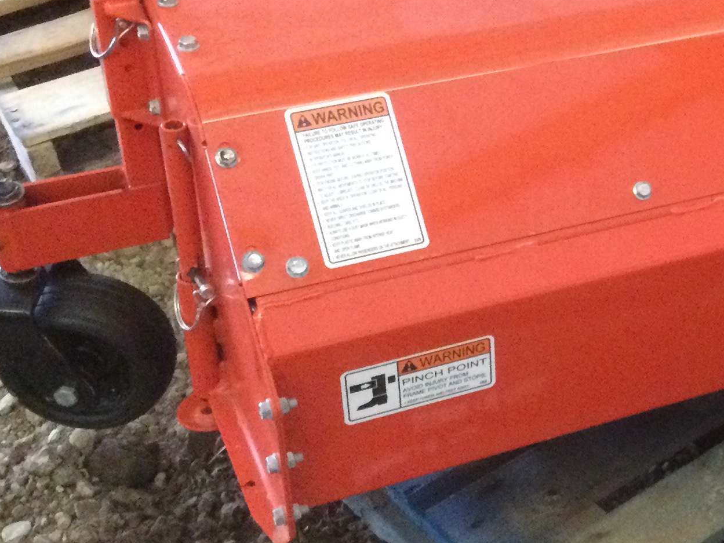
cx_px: 877
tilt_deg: -37.4
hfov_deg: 22.2
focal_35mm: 81
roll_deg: -2.1
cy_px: 201
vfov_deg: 18.2
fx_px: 1694
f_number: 2.4
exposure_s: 1/15
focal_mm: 3.3
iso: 320
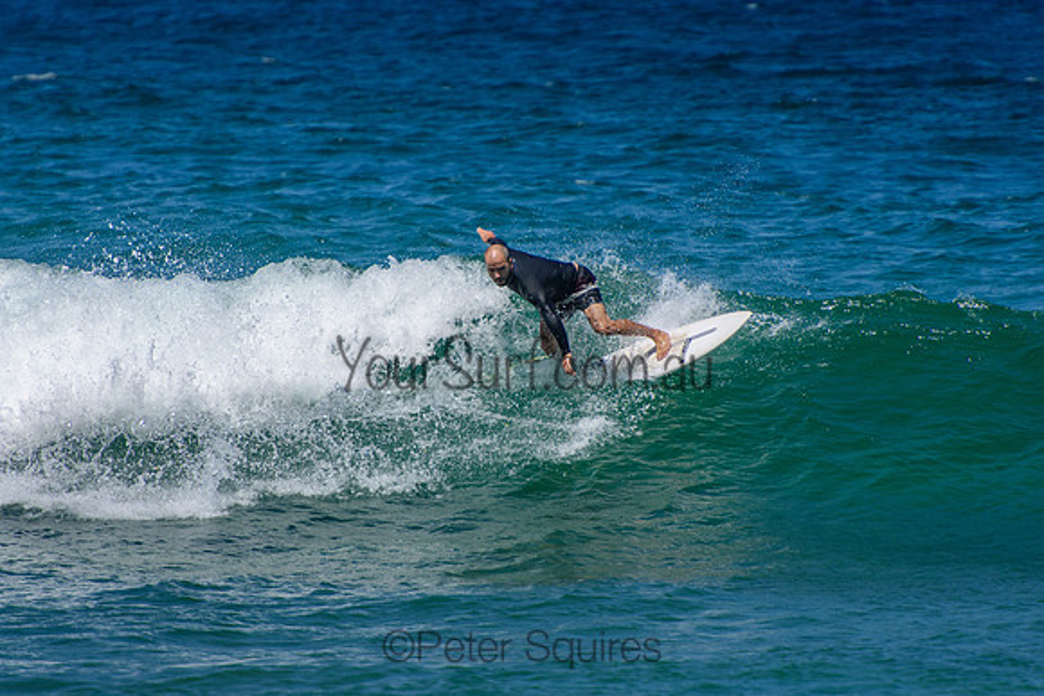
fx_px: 17403
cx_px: 522
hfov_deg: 3.4
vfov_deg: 2.3
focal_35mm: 600
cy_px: 348
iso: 220
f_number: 5.6
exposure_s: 1/2000
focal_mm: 400
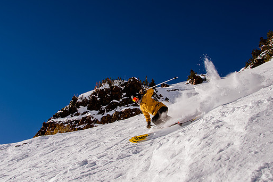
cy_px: 75
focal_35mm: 33
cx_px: 136
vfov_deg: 39.8
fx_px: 250
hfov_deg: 57.2
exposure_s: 1/500
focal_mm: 18
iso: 160
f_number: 10
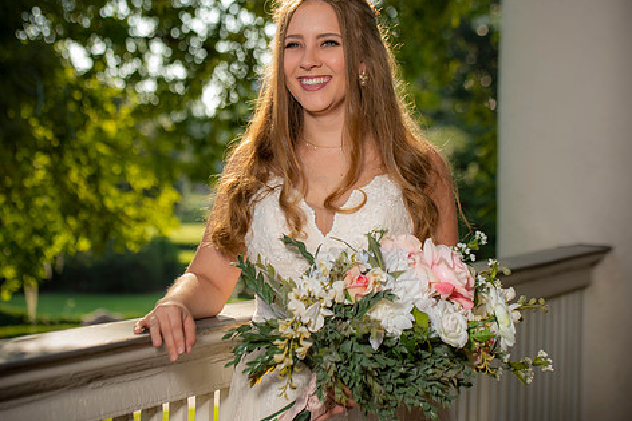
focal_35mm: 86
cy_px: 167
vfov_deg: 15.9
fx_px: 1510
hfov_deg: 23.6
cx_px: 309
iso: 100
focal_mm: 70
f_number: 4.5
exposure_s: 1/250
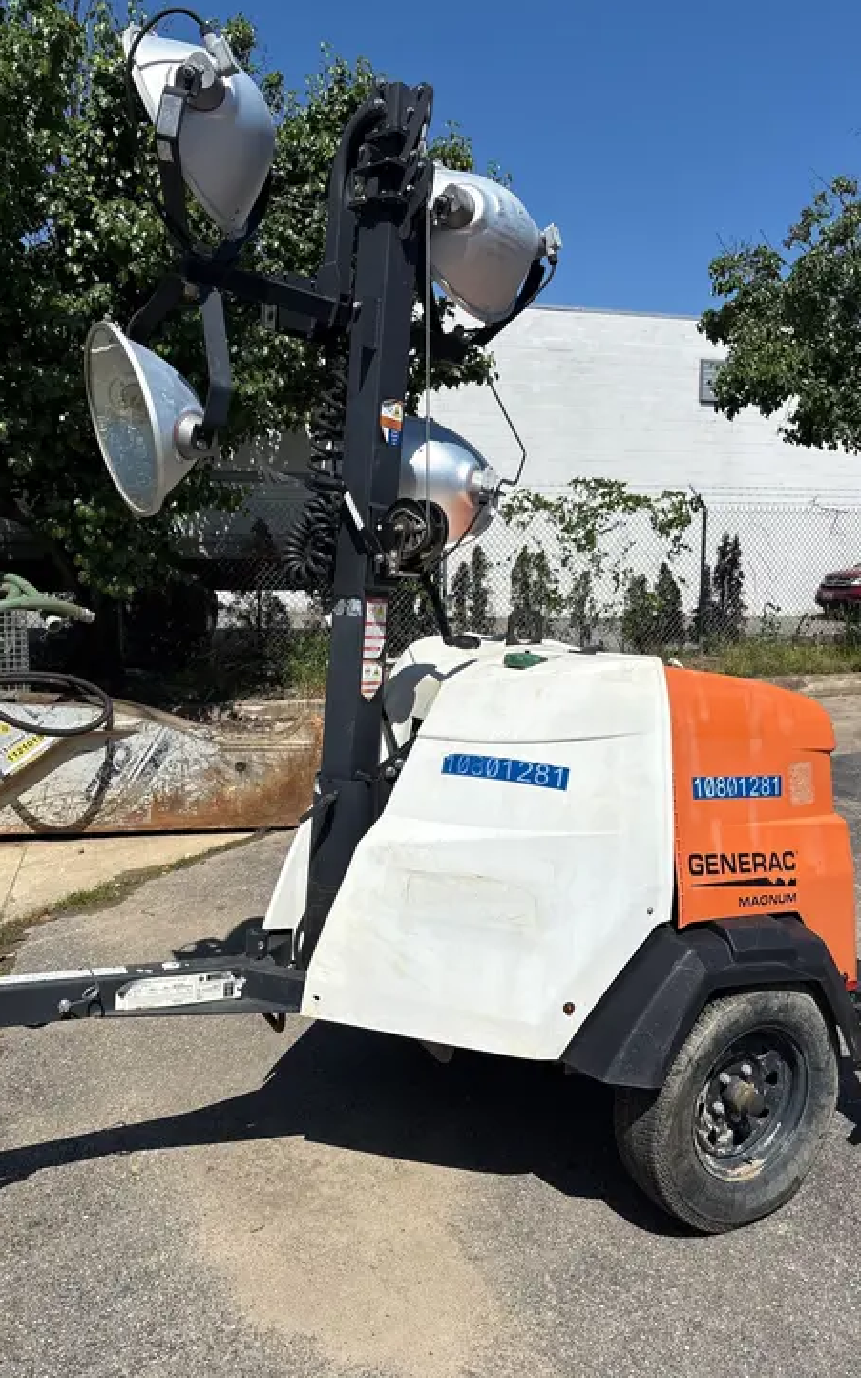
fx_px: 1052
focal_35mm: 28
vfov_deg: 66.5
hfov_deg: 44.5
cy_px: 682
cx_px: 409
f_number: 1.6
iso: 50
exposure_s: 1/7813
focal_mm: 5.96
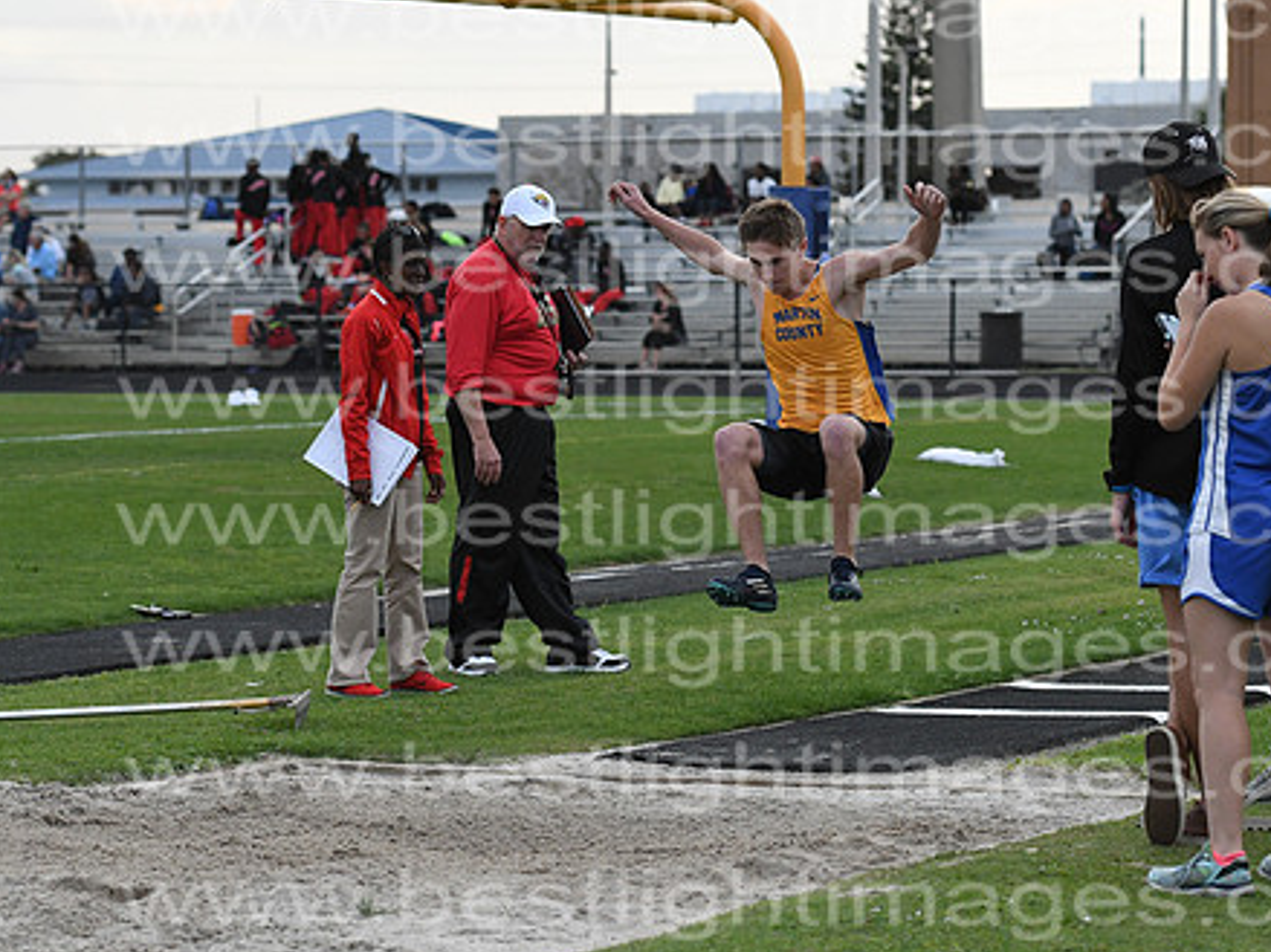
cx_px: 779
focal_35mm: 164
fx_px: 6020
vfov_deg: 9.0
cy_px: 462
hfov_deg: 12.0
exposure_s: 1/6400
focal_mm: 86
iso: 1600
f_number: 4
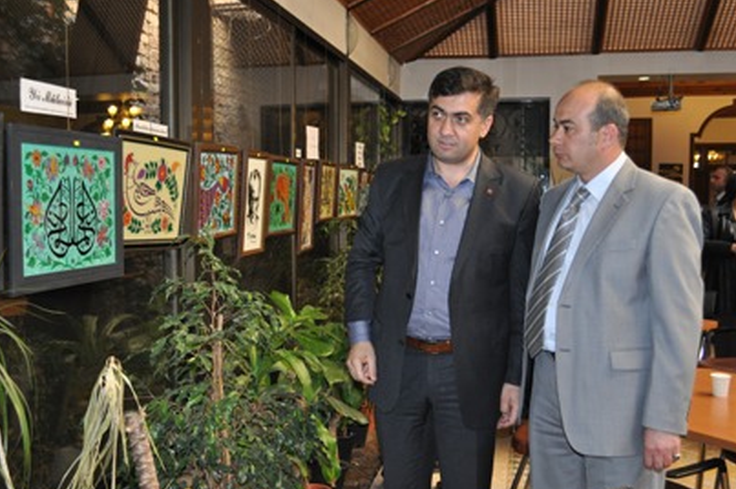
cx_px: 329
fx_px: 817
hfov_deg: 48.4
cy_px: 259
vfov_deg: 33.3
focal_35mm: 40
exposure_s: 1/60
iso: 800
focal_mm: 24
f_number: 4
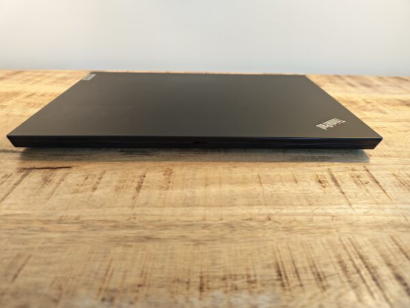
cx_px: 205
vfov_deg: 58.9
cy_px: 154
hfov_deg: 73.9
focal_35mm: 23
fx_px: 272
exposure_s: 1/50
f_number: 1.6
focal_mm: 6.55
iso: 100
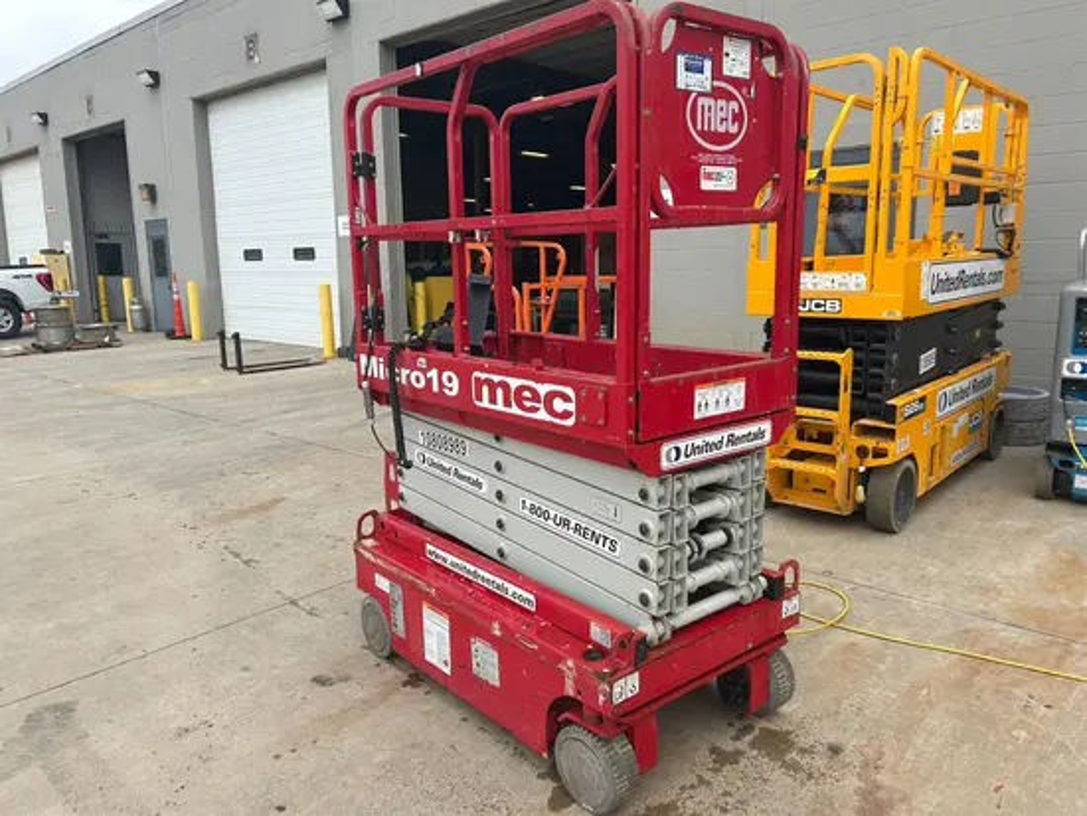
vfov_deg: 53.1
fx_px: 817
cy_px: 408
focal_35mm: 26
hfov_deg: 67.3
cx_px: 544
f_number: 1.5
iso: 50
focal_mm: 5.7
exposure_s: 1/1724
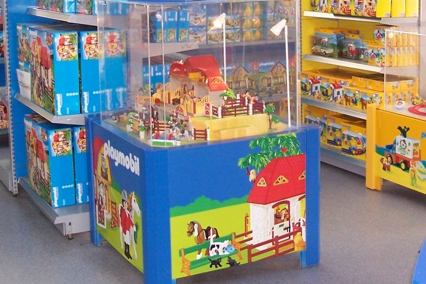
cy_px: 42
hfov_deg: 31.9
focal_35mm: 63
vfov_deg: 21.2
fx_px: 745
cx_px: 218
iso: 140
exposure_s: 1/60
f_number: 2.8
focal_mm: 6
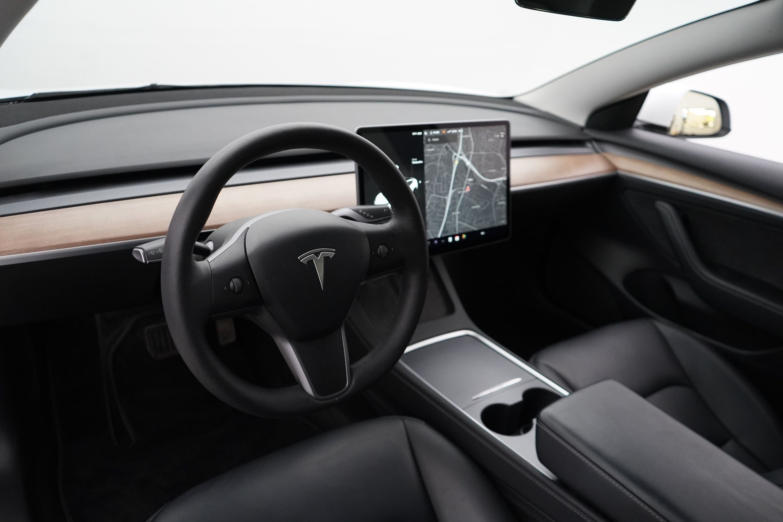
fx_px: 609
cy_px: 261
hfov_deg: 65.5
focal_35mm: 28
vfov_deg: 46.4
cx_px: 392
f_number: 3.5
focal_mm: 28
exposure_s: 1/160
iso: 6400
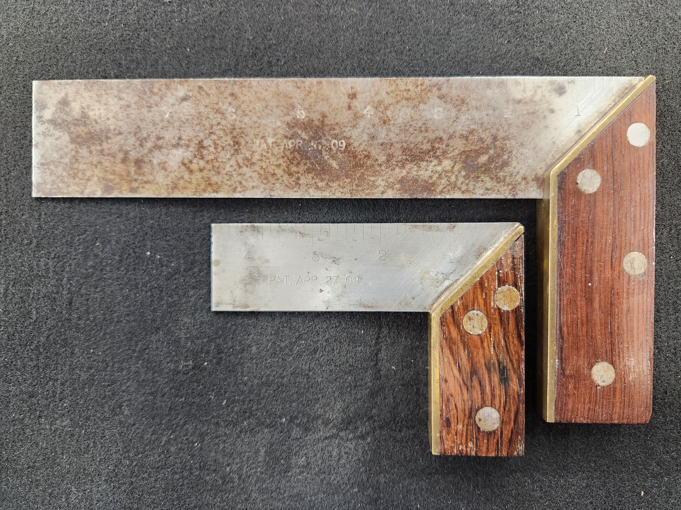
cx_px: 340
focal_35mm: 23
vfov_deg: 58.9
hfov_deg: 73.9
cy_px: 255
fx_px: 452
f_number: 1.8
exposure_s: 1/120
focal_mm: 5.4
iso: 640
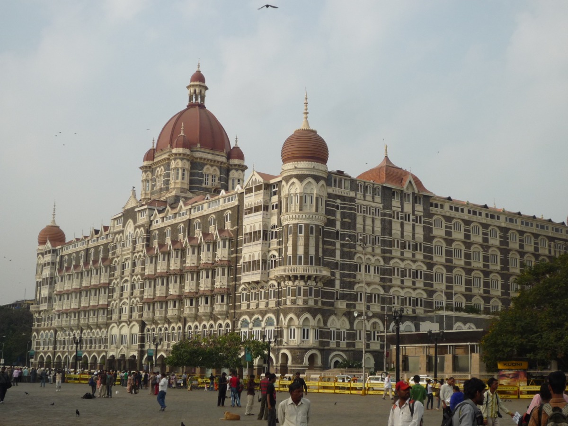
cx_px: 284
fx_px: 985
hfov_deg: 32.2
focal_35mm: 60
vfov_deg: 24.4
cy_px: 213
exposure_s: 1/1000
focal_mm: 8.8
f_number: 4.3
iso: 100
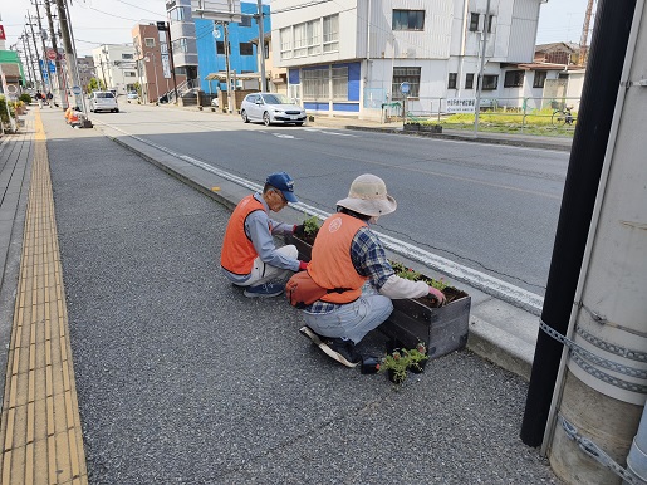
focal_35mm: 23
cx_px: 324
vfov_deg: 58.9
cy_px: 242
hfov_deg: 73.9
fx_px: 430
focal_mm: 6.45
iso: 50
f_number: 1.62
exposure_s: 1/2802
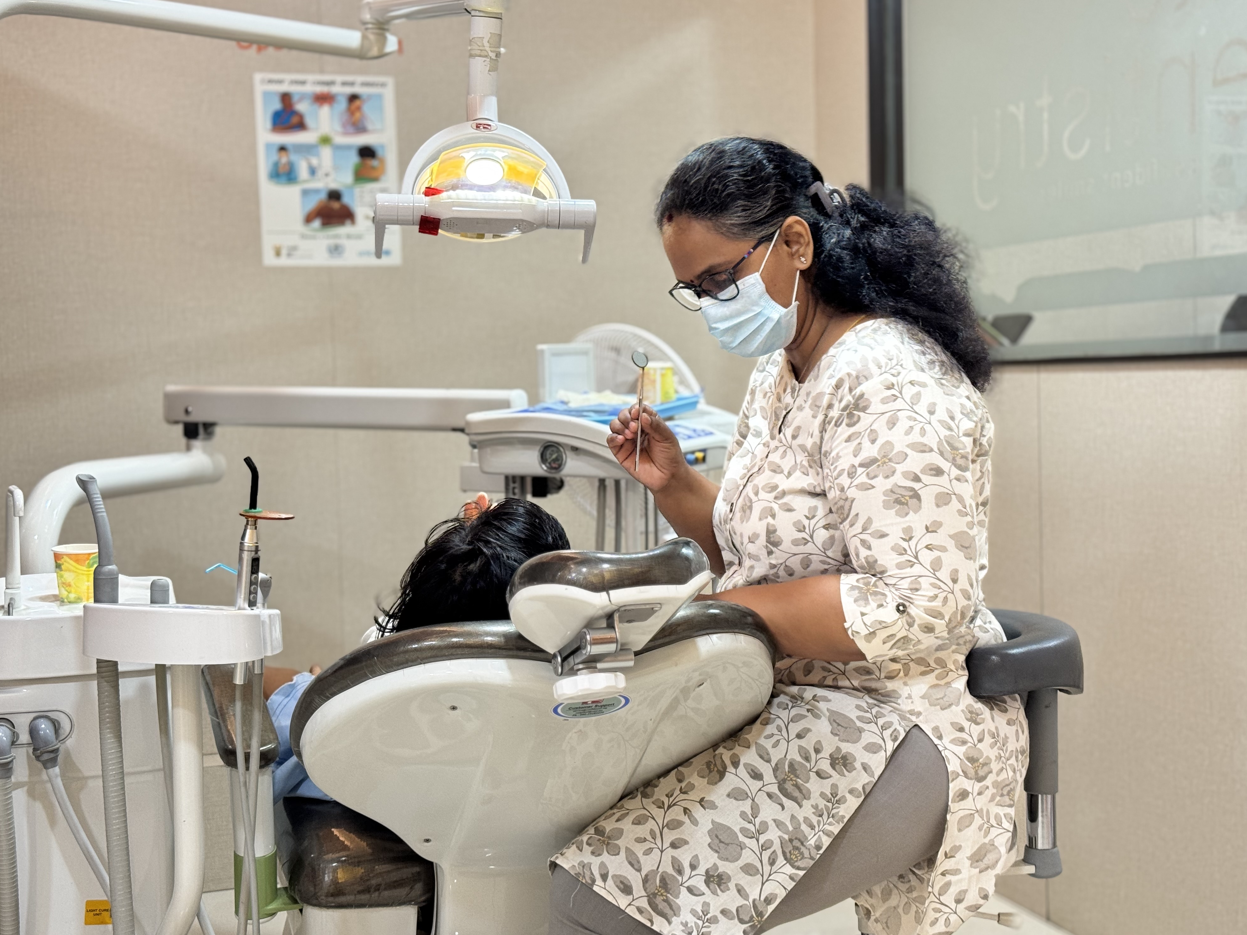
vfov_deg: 29.7
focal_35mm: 49
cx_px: 629
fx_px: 1765
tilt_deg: -2.0
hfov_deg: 38.9
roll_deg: +1.3
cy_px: 460
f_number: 1.78
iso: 125
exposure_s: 1/50
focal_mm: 6.76
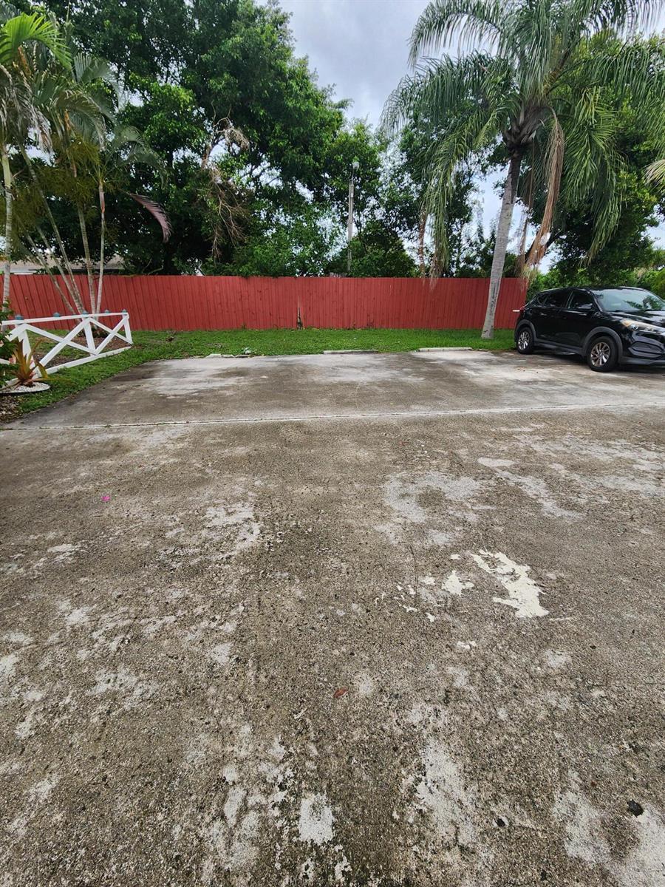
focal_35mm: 13
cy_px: 444
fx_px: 333
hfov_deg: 89.9
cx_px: 332
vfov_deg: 106.2
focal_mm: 2.2
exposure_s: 1/528
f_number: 2.2
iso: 50
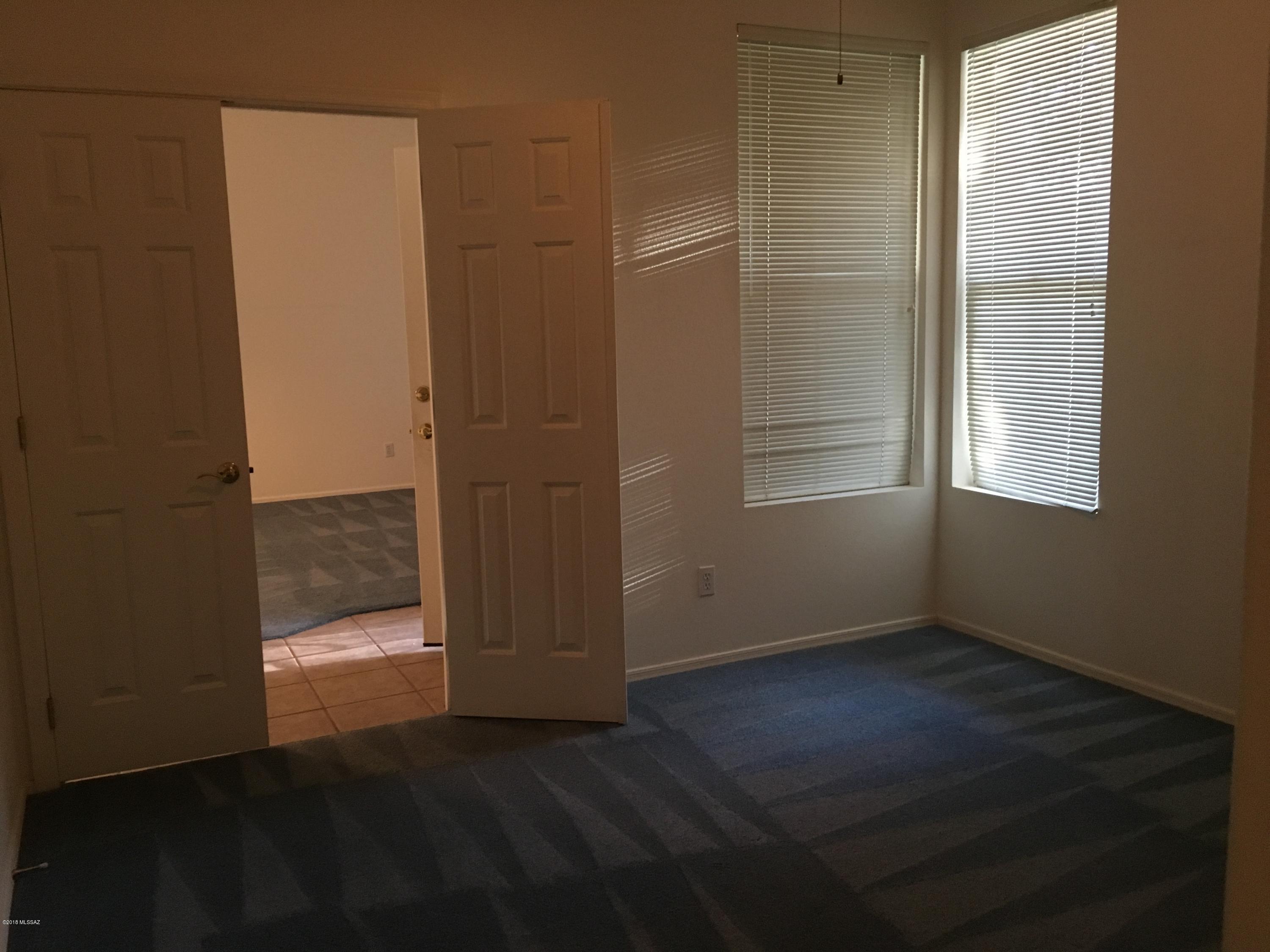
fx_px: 1064
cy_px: 476
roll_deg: +1.9
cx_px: 635
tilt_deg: -7.1
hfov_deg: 61.7
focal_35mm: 29
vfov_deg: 48.2
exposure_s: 1/24
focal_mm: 4.15
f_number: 2.2
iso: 200
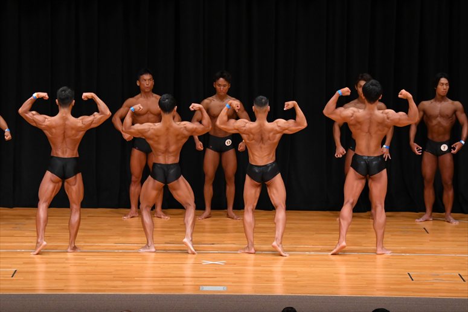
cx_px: 234
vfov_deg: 8.2
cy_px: 156
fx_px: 2183
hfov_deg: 12.2
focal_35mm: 168
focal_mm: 112
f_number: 5.6
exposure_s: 1/400
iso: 3200
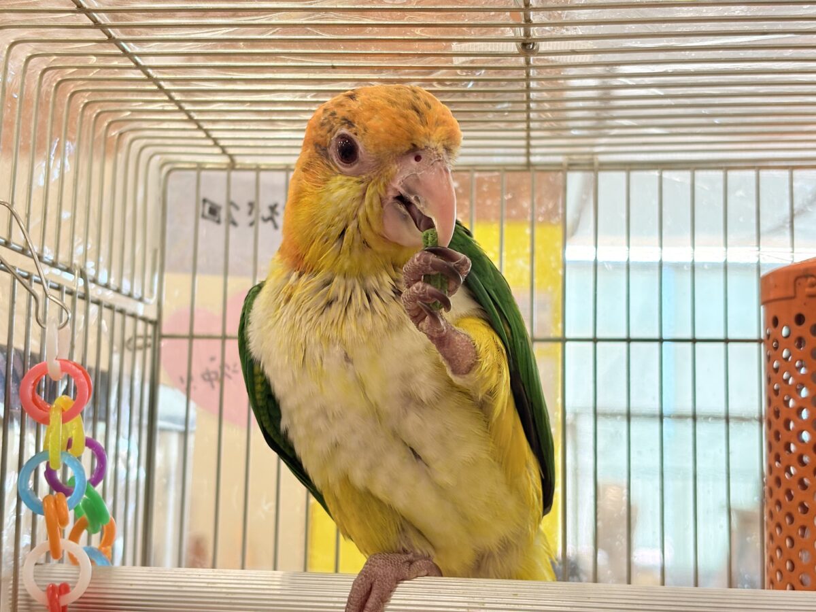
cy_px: 306
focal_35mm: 52
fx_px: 1226
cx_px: 408
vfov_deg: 28.0
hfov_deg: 36.8
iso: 50
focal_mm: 5.96
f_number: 1.6
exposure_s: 1/100
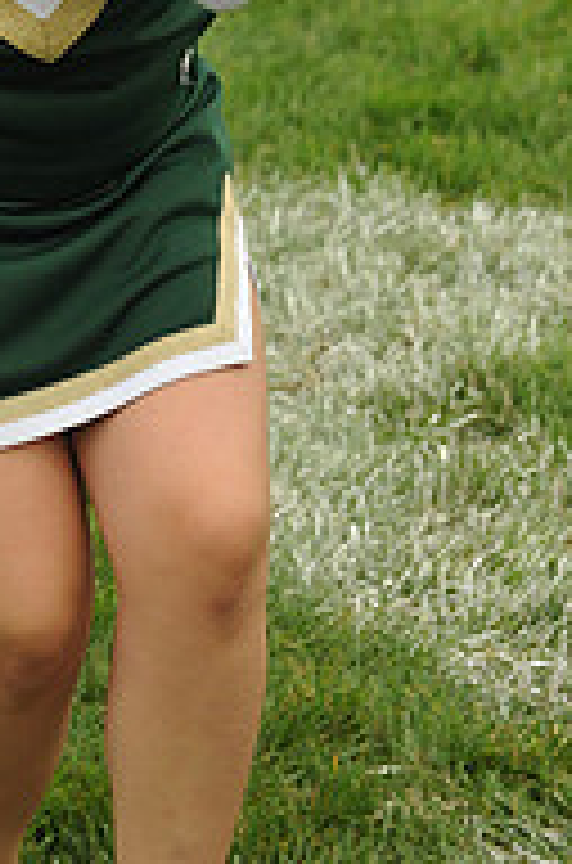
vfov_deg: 9.5
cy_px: -351
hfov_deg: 6.4
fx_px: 5080
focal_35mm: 212
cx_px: -14
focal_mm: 70
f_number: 4
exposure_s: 1/2500
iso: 800
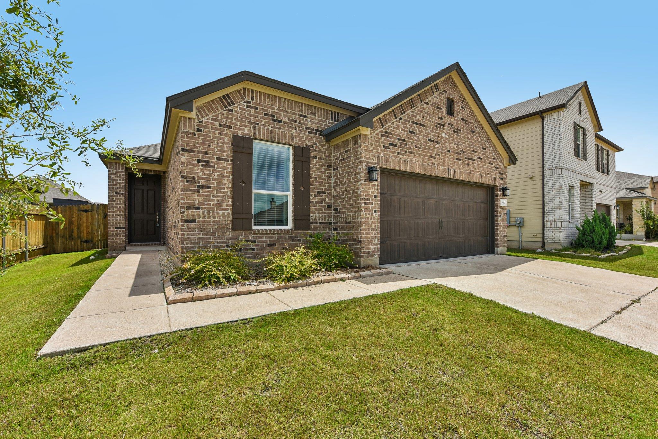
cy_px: 220
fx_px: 274
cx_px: 329
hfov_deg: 100.4
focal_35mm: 15
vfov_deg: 77.3
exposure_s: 1/400
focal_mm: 15
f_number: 8
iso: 100
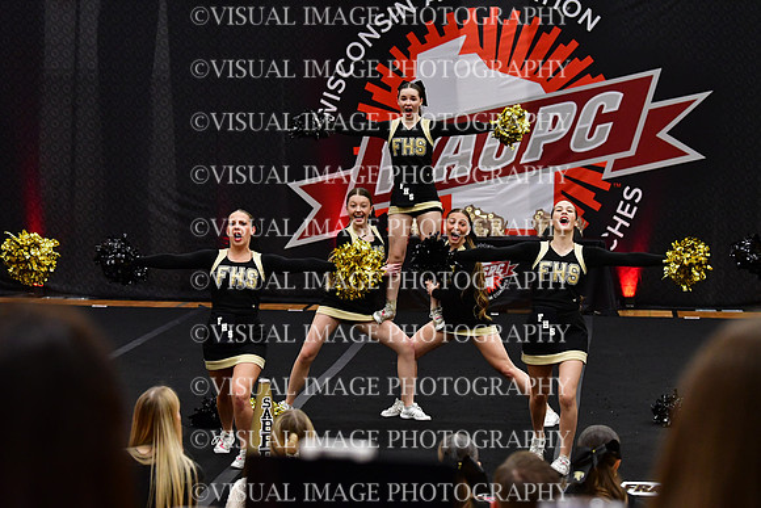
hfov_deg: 16.6
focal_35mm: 123
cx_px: 380
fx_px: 2601
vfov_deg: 11.2
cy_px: 254
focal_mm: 82
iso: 4000
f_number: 4
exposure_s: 1/500
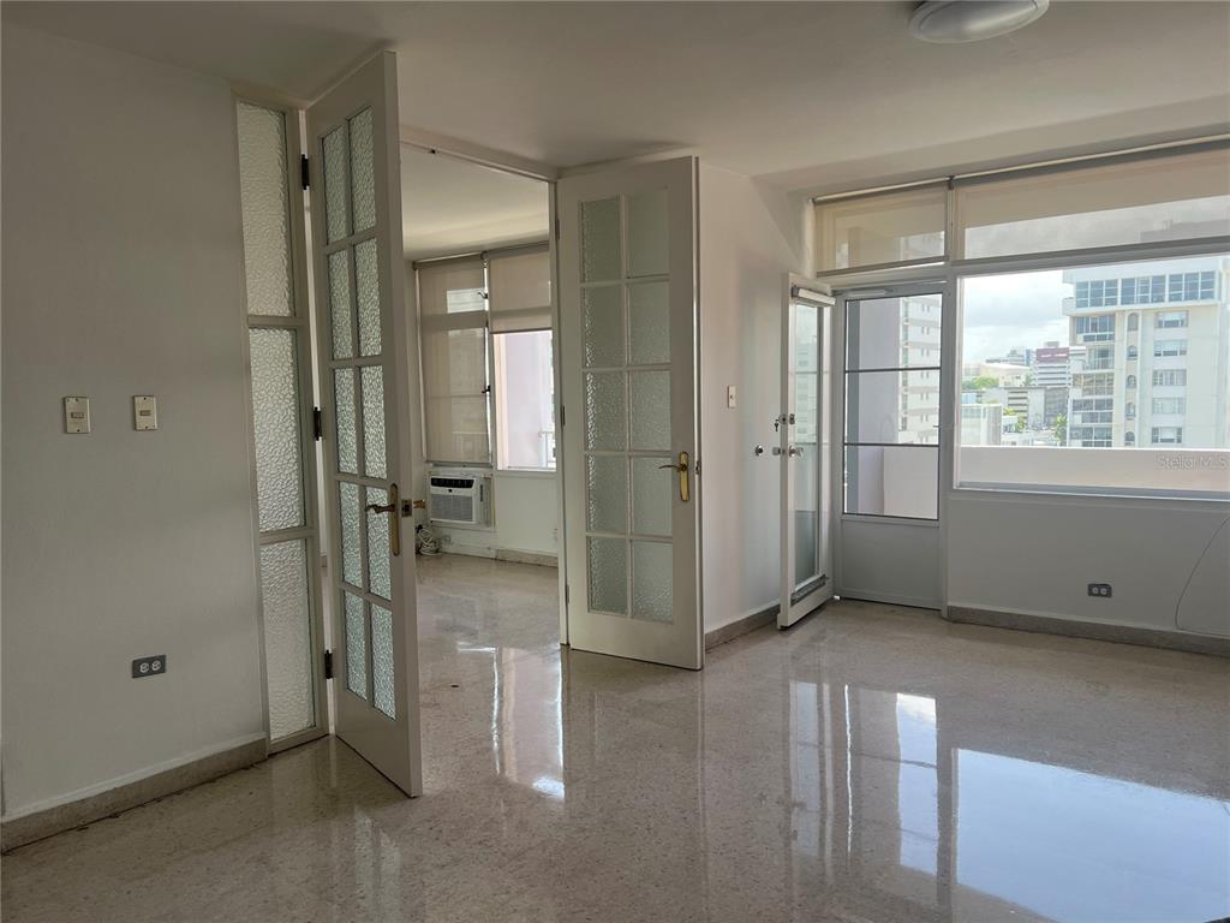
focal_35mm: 26
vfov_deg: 53.1
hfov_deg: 67.3
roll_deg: +0.8
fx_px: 924
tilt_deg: -6.5
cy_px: 462
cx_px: 615
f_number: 1.5
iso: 50
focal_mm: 5.7
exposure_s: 1/473
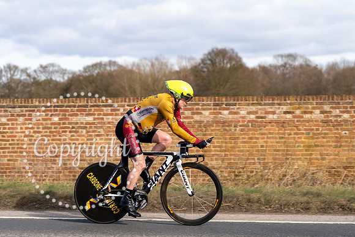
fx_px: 750
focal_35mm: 76
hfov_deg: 26.6
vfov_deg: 17.9
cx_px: 178
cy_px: 118
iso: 100
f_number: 3.5
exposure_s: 1/800
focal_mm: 74
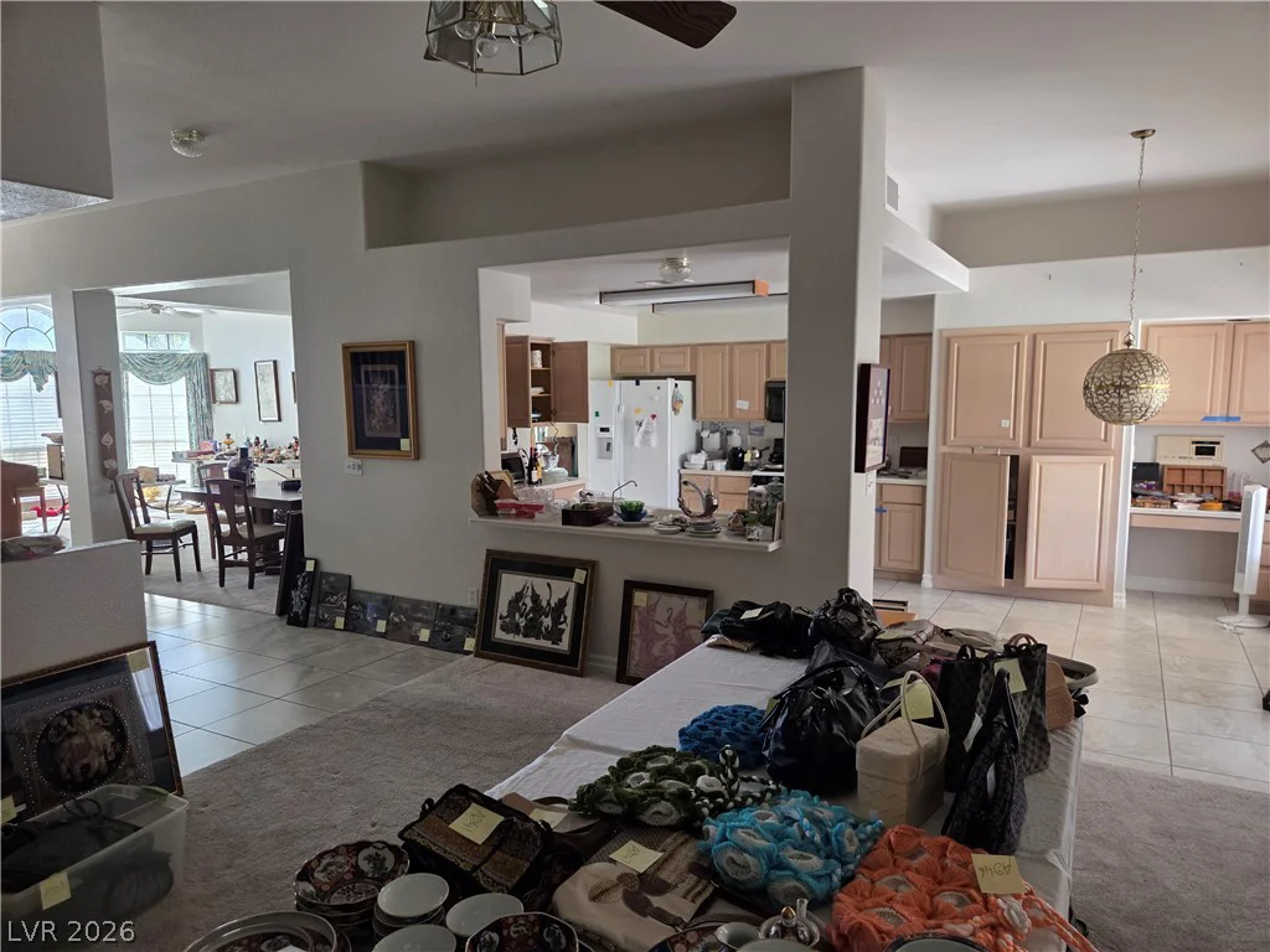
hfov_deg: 73.9
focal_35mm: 23
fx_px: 844
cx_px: 635
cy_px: 476
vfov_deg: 58.9
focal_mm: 5.4
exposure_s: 1/120
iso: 400
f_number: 1.8
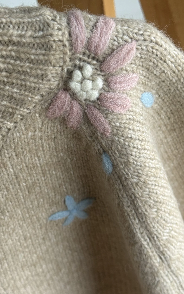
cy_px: 149
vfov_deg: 34.0
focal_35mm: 60
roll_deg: +21.2
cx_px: 82
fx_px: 481
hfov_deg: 21.6
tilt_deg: -44.5
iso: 100
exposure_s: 1/99
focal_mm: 6.76
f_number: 1.78
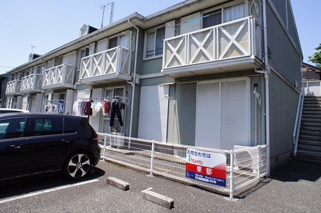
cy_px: 89
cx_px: 154
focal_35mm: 30
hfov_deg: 62.0
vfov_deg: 43.3
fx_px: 267
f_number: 11
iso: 200
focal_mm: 16
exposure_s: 1/160
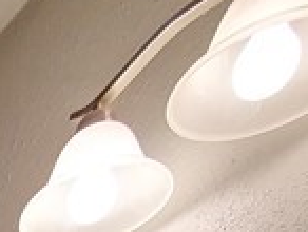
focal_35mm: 91
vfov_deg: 9.7
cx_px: -376
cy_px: 795
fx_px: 811
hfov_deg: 15.3
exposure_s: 1/59
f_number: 2.2
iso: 160
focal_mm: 1.8
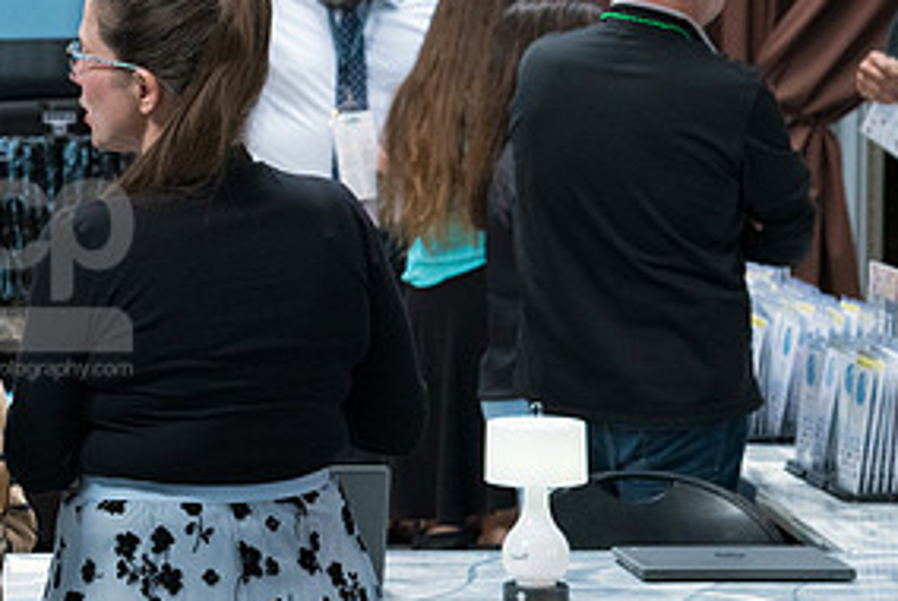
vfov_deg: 9.0
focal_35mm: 153
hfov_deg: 13.3
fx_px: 3820
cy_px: 267
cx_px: 38
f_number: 5.6
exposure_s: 1/250
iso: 4000
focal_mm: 75
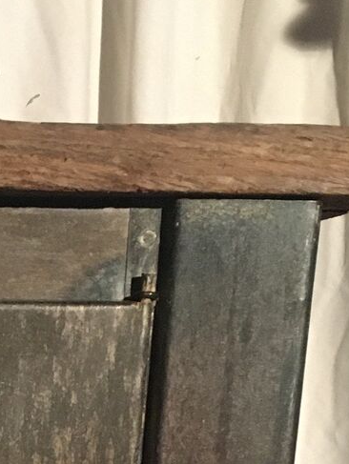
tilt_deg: -14.4
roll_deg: -1.4
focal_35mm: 119
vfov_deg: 15.1
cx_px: -220
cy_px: 733
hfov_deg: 11.8
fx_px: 1598
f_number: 2.2
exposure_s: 1/25
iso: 200
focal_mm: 4.15
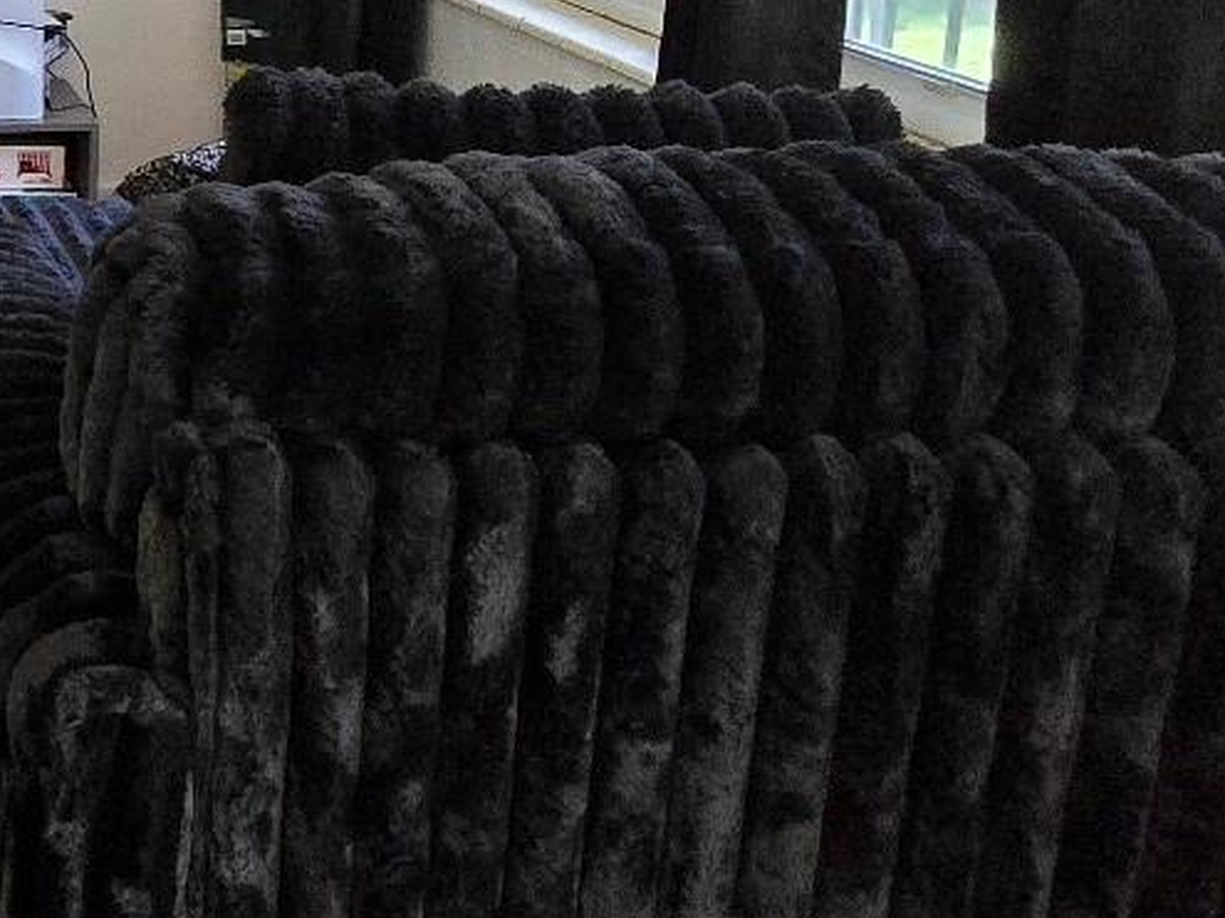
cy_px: 59
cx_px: -426
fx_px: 1486
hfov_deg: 32.0
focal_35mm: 42
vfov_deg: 32.3
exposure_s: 1/60.2
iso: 1600
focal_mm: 2.2
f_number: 2.2
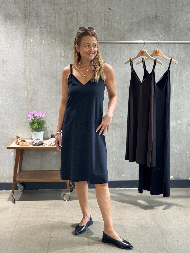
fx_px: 351
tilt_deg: -8.6
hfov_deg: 30.3
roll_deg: +0.5
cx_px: 95
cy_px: 126
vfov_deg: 39.7
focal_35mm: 48
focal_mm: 6.76
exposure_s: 1/50
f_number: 1.78
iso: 80
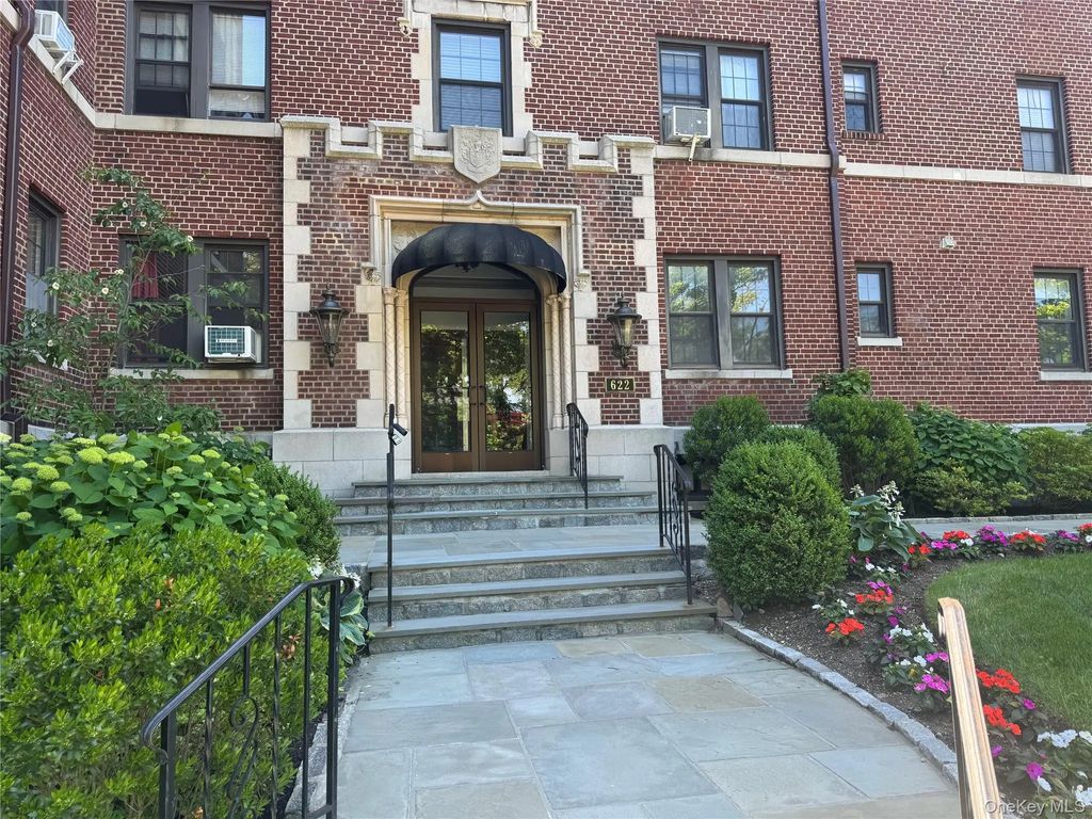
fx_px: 757
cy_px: 410
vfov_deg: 56.8
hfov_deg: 71.6
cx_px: 546
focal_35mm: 24
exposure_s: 1/236
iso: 64
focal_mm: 6.76
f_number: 1.78
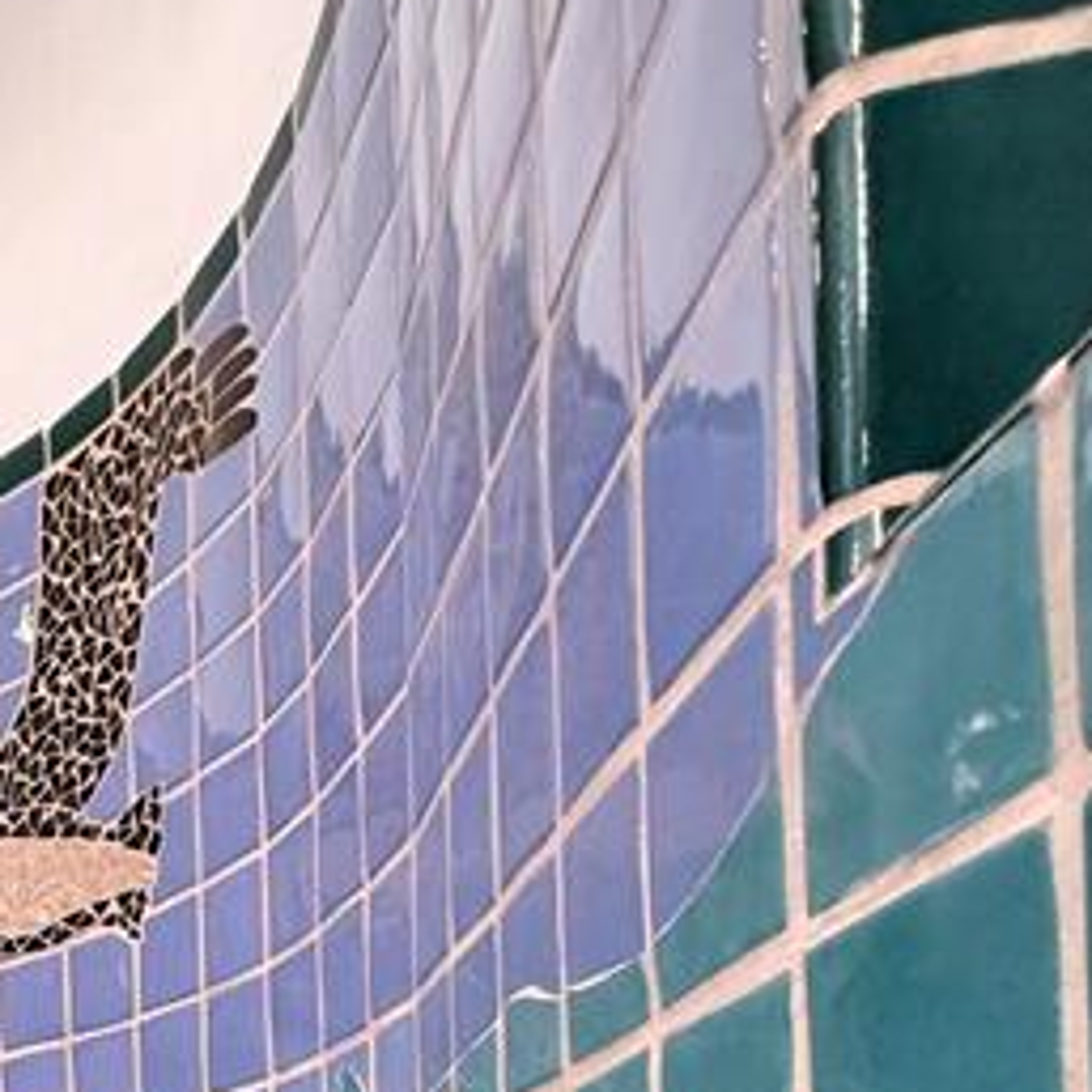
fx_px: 1321
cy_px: 1360
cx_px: -102
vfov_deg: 34.4
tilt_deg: -0.6
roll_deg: +1.6
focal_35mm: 37
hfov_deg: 37.7
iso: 800
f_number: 2.2
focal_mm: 2.22
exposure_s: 1/60
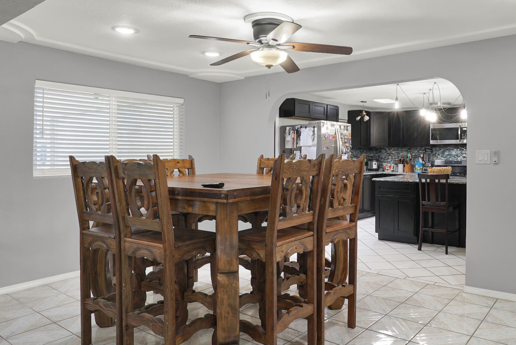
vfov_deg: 47.8
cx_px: 311
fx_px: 387
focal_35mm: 27
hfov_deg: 66.7
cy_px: 147
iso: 250
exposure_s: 1/3.33
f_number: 16
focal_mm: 17
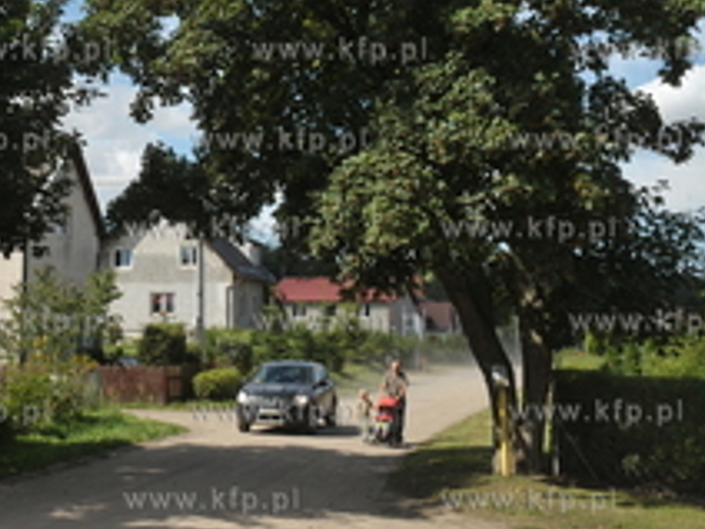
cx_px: 140
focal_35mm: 58
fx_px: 1181
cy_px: 93
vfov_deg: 24.8
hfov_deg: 32.3
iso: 400
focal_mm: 32
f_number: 10
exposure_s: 1/640
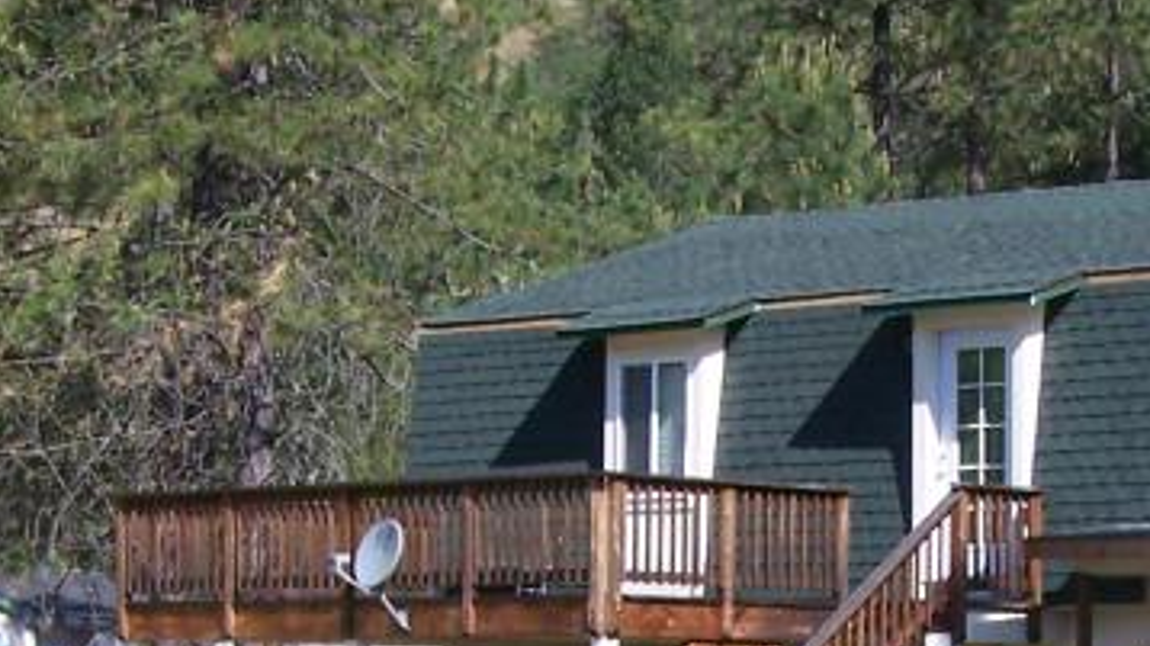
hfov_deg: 14.5
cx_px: 797
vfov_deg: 8.1
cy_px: 742
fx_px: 4511
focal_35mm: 148
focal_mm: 6.3
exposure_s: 1/400
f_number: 4
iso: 64
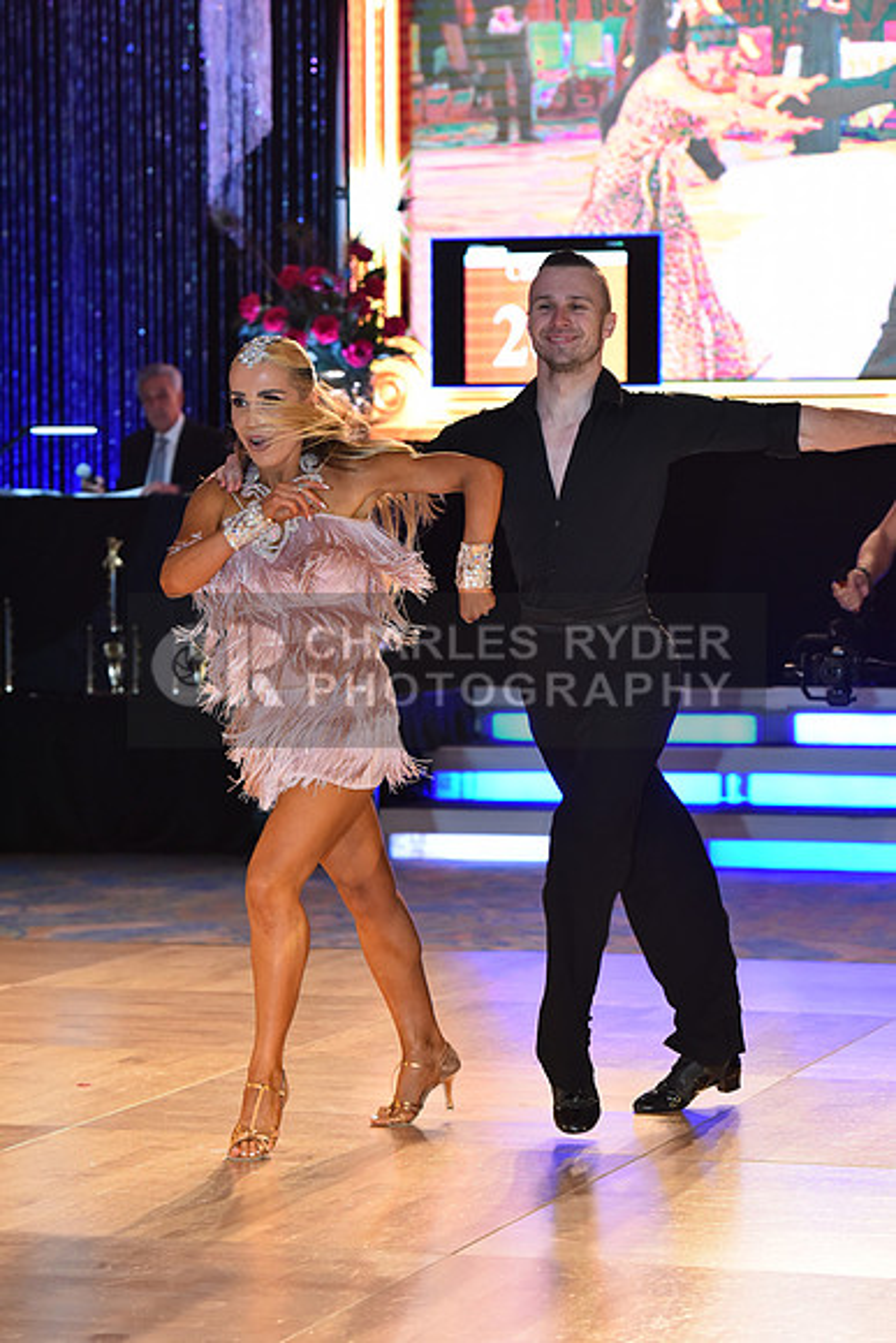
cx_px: 448
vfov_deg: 17.6
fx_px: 4328
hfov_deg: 11.8
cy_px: 672
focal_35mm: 116
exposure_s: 1/250
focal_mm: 116
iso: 2000
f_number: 5
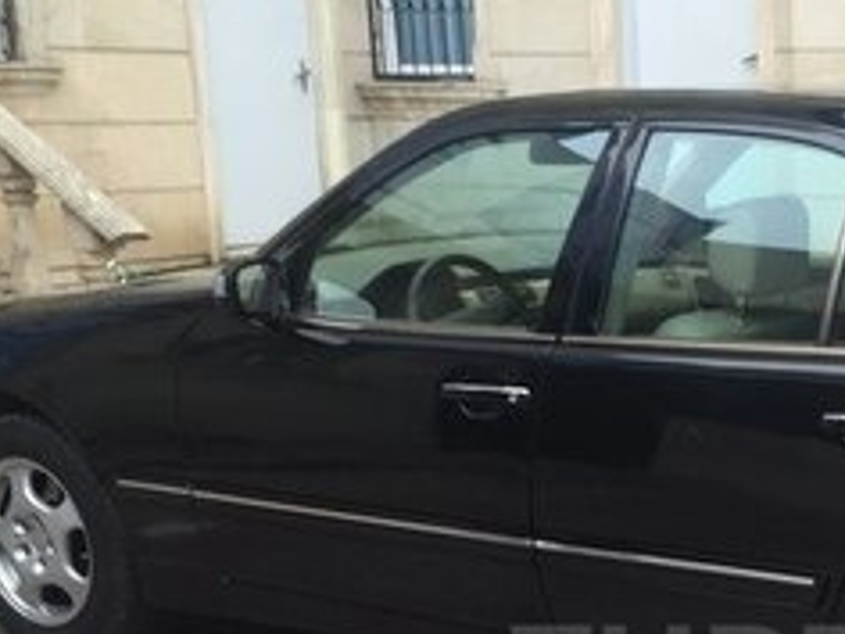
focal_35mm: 81
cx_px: 877
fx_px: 1977
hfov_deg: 23.0
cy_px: 679
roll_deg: +0.1
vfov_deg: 17.6
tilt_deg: -15.1
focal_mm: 4.15
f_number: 2.2
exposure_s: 1/50
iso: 40
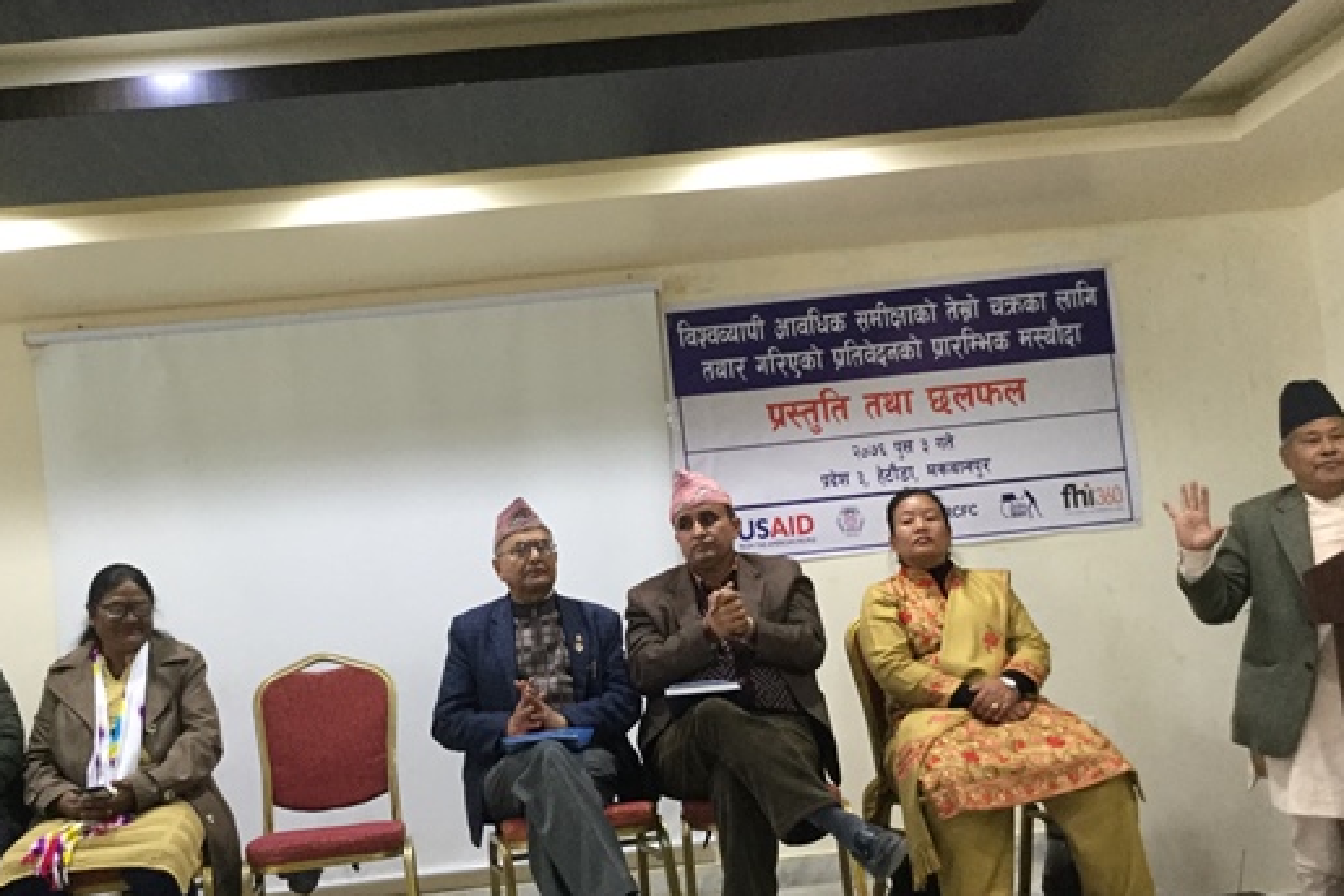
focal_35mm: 40
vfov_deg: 33.3
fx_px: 1493
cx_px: 557
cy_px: 534
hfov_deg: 48.2
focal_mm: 3.3
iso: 160
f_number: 2.4
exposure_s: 1/33
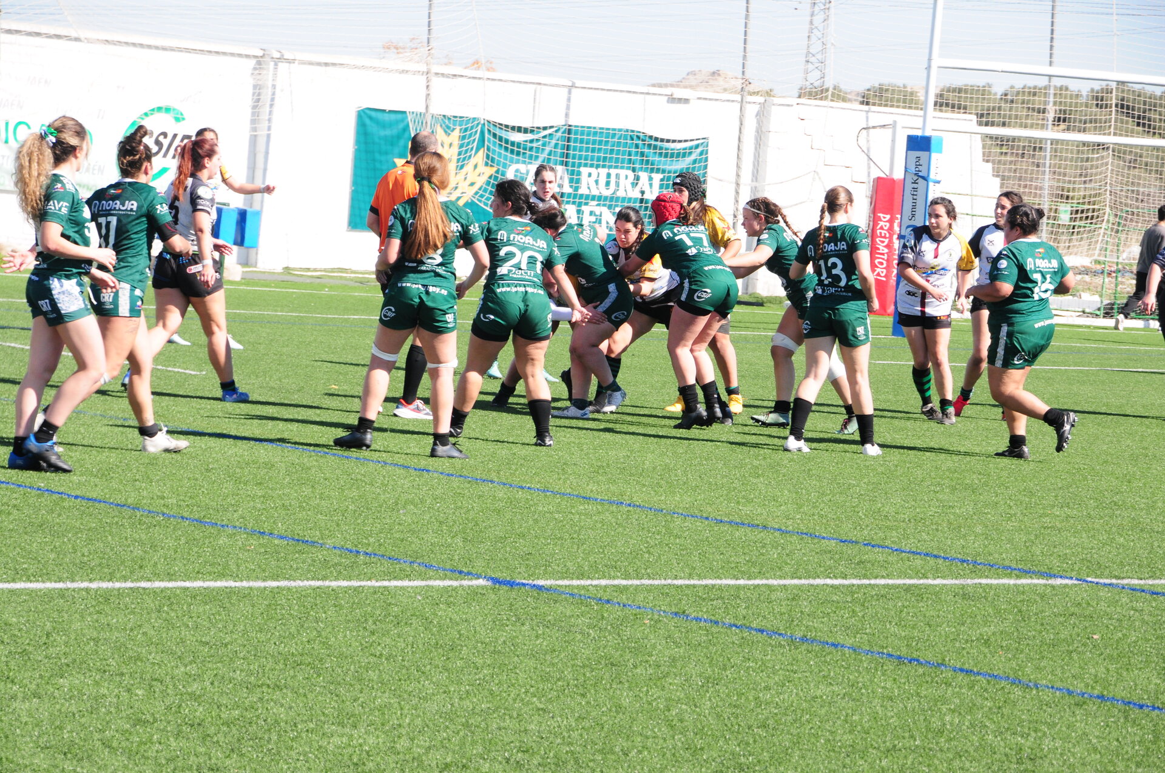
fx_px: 4460
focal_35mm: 138
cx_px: 582
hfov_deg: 14.9
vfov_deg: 9.9
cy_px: 386
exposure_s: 1/500
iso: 320
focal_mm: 92
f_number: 8
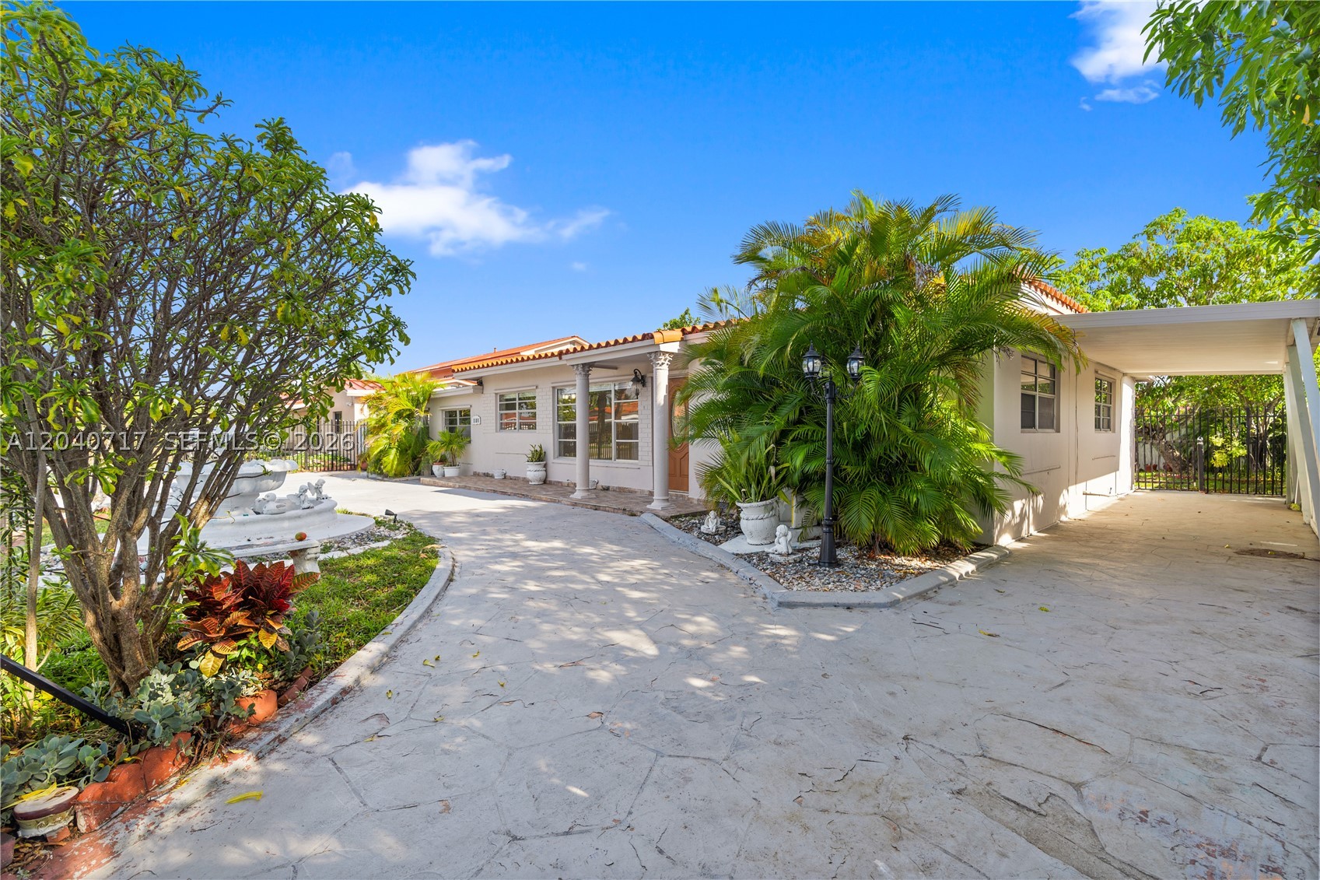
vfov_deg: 73.7
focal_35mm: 16
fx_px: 587
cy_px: 440
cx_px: 660
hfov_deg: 96.7
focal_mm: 16
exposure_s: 1/60
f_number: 5
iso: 100
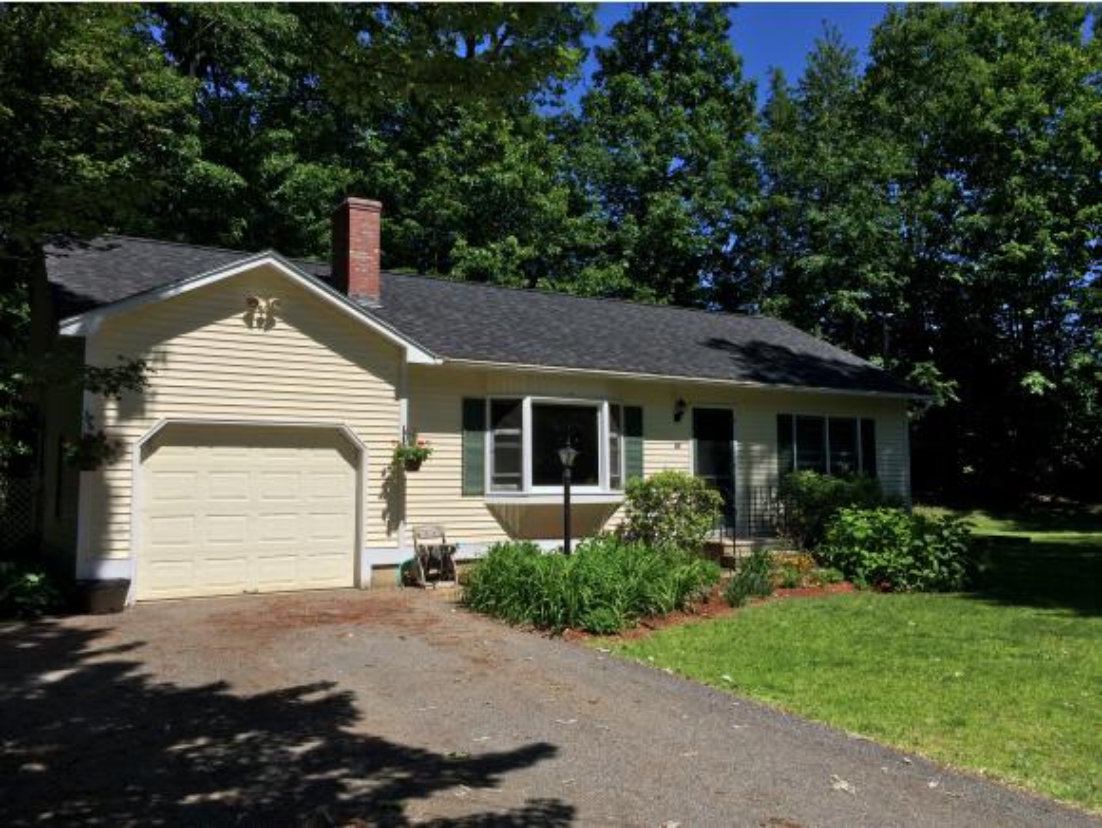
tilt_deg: +3.6
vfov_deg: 48.3
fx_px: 924
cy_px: 414
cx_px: 551
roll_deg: +1.2
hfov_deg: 61.6
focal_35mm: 29
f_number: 2.2
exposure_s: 1/2740
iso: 32
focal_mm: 4.15
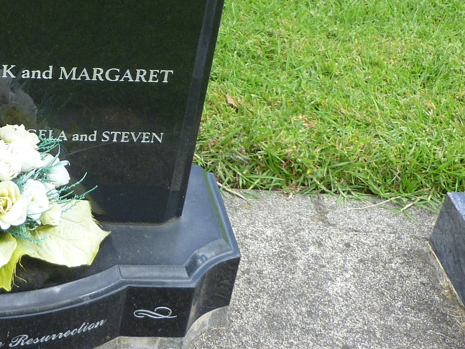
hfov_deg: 23.9
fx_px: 1048
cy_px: 91
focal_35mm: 78
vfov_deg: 18.8
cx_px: -6
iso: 80
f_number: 3.3
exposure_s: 1/250
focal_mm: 5
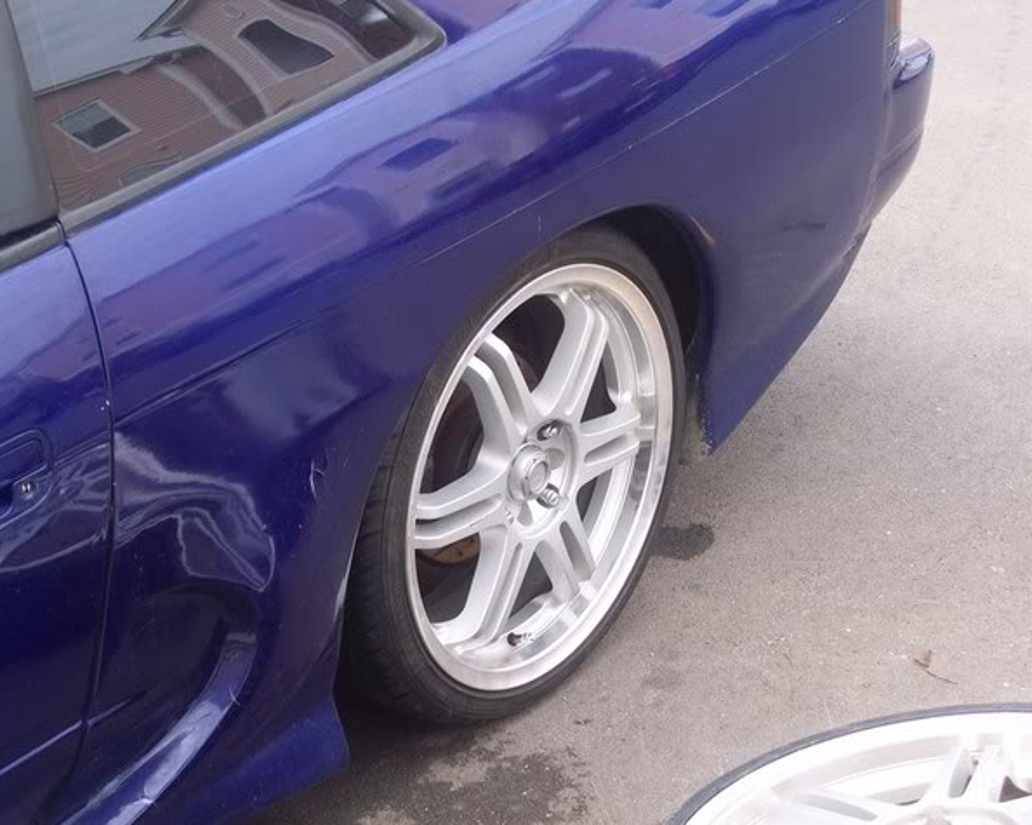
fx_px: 2504
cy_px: 413
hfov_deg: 23.3
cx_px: 492
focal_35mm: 82
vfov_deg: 18.7
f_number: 4.8
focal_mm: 16
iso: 100
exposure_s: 1/90
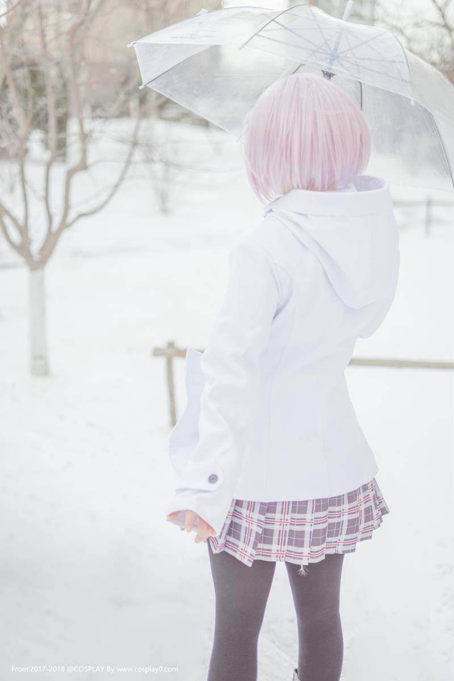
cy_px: 340
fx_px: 946
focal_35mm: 50
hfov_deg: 27.0
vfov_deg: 39.6
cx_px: 227
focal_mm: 50
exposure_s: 1/800
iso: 100
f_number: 2
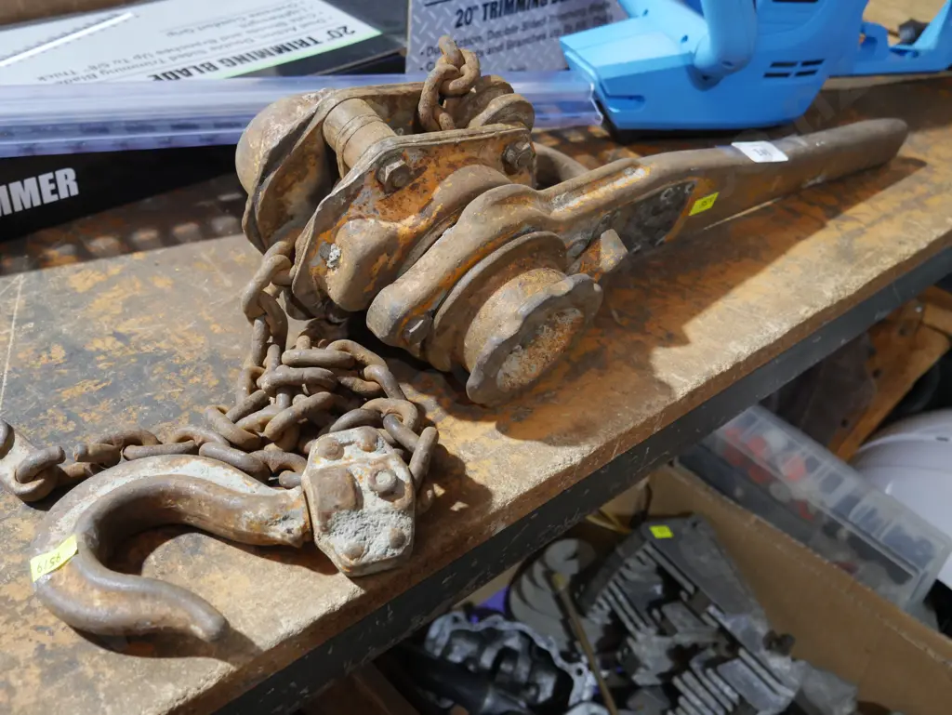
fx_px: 991
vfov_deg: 39.7
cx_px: 476
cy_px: 358
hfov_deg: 51.3
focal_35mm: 36
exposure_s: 1/60
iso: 1250
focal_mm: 18
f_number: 4
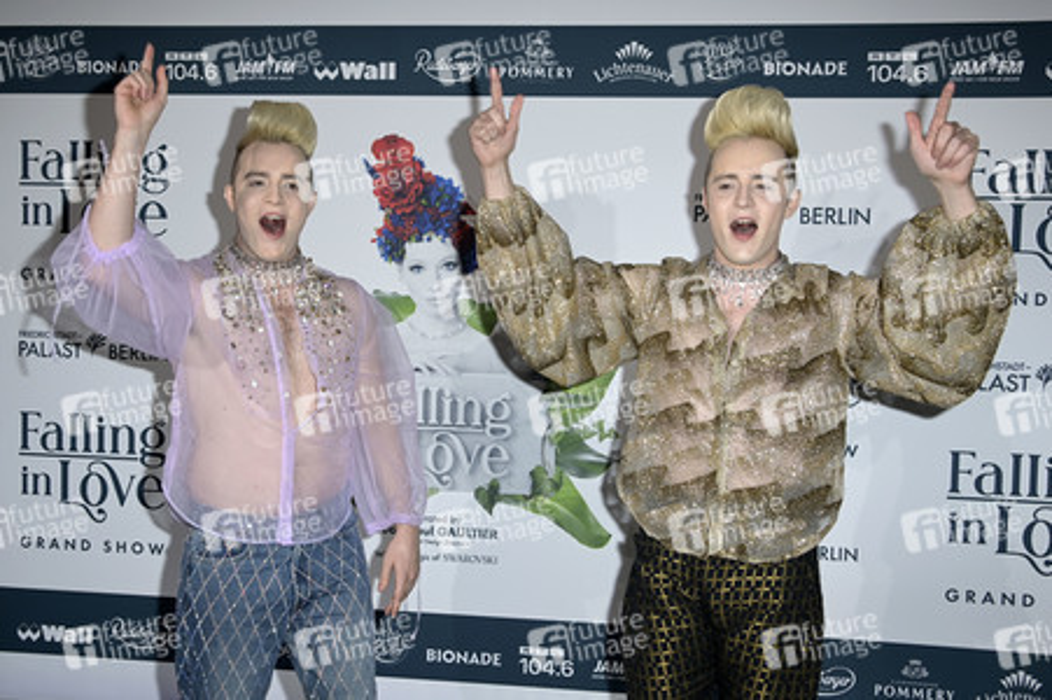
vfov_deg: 36.8
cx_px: 526
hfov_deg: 53.2
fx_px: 1051
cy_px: 350
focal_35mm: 36
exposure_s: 1/250
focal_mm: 36
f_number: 5.6
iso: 640
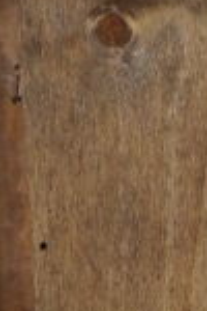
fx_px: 1552
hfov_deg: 7.4
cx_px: 387
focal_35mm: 180
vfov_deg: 11.4
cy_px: 178
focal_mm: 20
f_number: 5.6
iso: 1600
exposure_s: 1/40
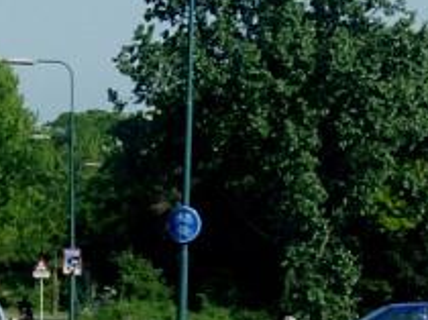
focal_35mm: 116
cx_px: 293
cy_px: 137
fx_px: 1433
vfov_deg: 12.7
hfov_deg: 16.9
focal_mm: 7.9
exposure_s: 1/400
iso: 64
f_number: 2.8
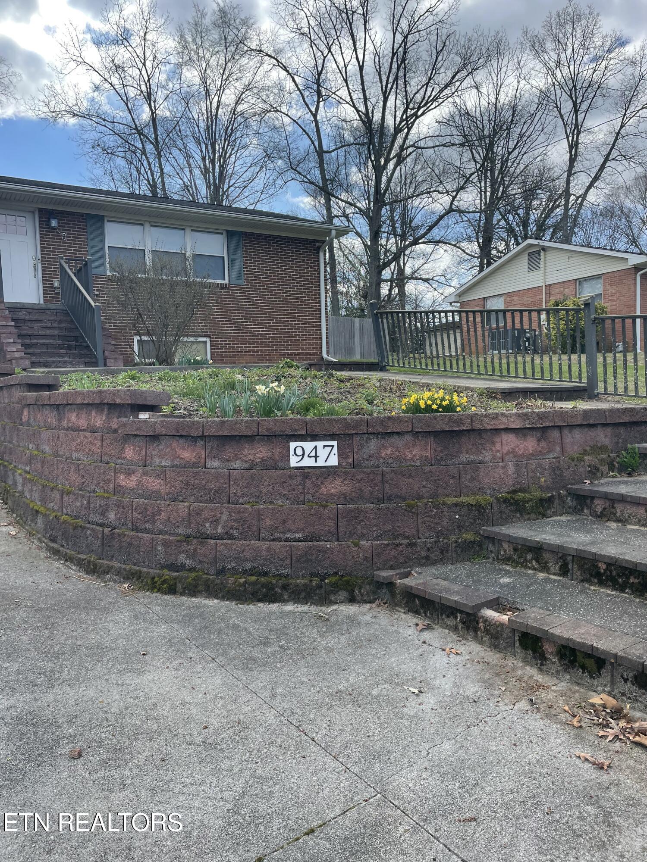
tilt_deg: -2.9
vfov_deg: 67.3
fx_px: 648
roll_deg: +1.4
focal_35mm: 26
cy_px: 431
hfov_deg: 53.1
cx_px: 324
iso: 32
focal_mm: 4.2
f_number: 1.6
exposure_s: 1/1855
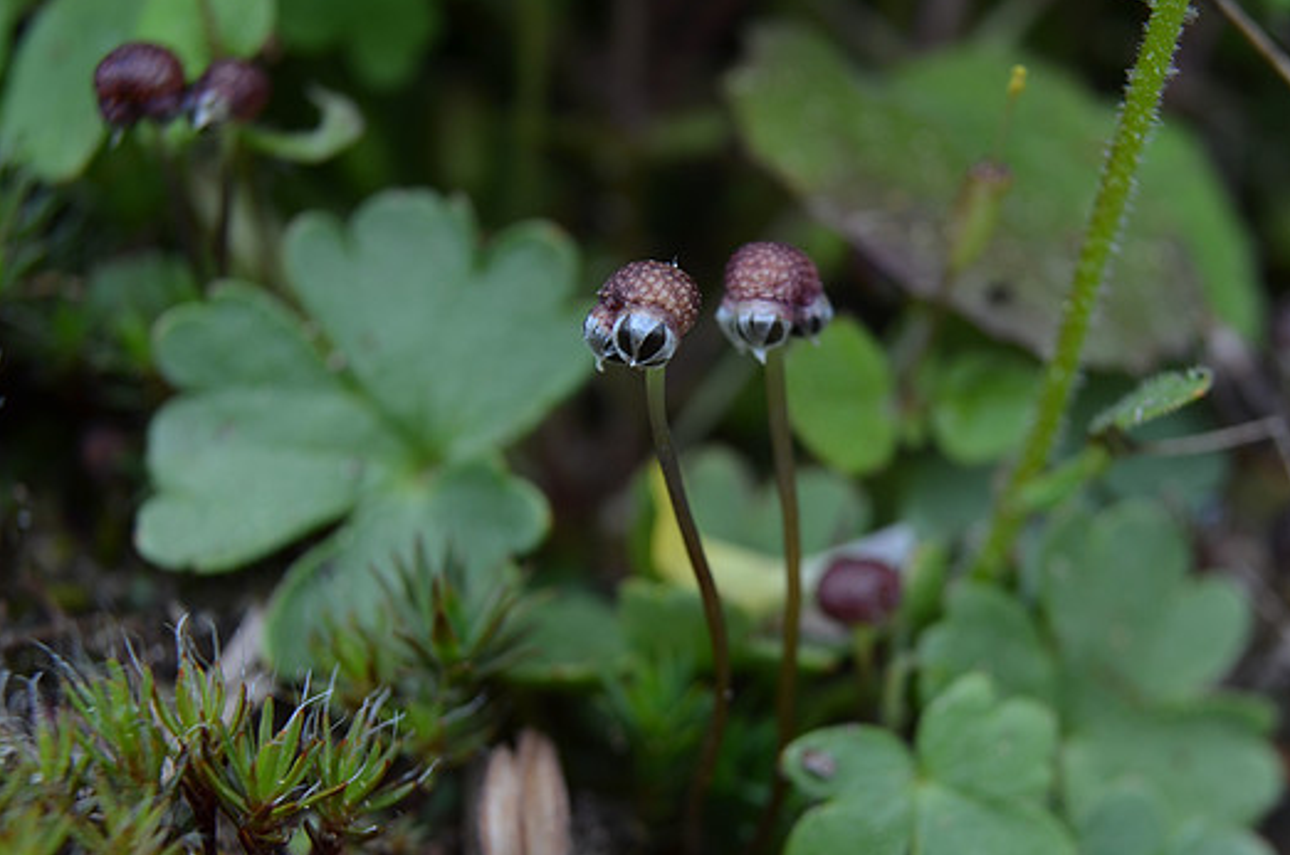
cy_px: 420
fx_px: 2146
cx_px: 675
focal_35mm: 60
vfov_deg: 22.5
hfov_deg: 33.5
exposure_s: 1/60
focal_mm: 36
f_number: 8
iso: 140
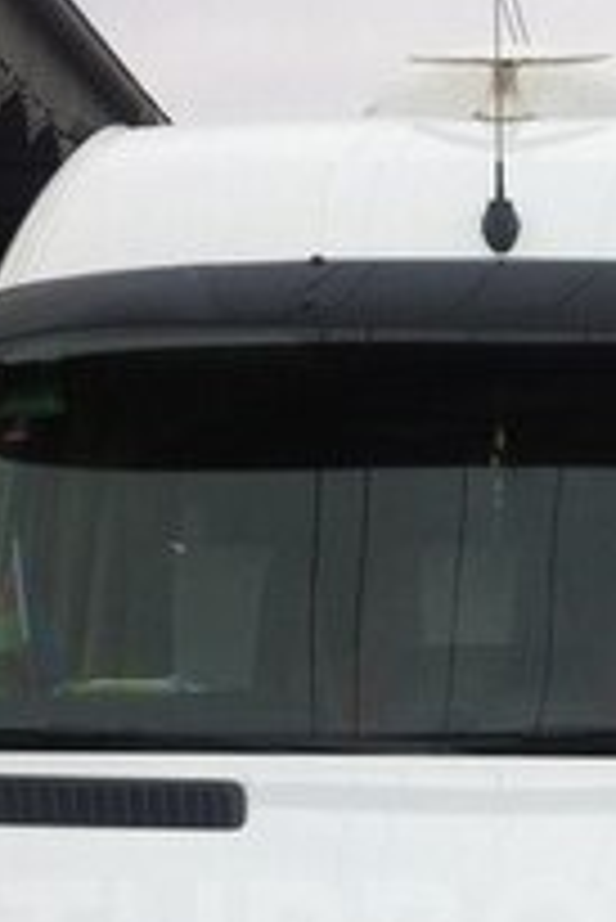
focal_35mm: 117
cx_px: 459
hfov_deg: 11.7
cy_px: 947
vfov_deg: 17.1
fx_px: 2998
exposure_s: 1/838
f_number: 2.8
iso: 80
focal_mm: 3.85
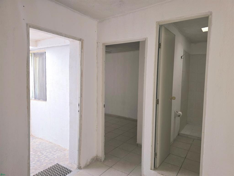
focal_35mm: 23
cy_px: 88
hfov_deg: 73.9
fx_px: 155
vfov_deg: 58.9
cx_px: 117
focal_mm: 6.3
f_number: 1.7
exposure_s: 1/60.2
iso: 50
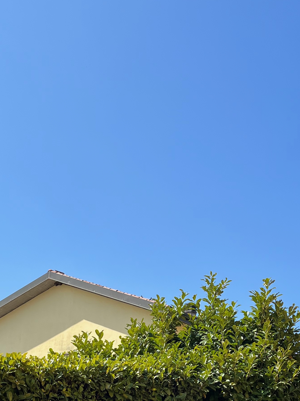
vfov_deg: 31.6
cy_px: 334
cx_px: 166
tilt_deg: +7.5
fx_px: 682
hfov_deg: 24.8
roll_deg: -1.6
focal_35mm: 59
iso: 50
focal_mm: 5.1
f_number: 1.6
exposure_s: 1/2632
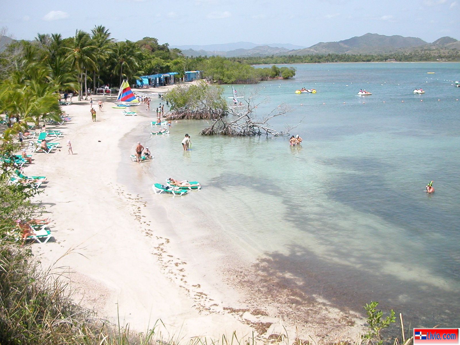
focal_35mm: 37
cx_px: 230
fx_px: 492
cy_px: 172
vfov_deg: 38.7
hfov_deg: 50.1
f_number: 2.7
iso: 100
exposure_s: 1/1374
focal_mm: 5.6
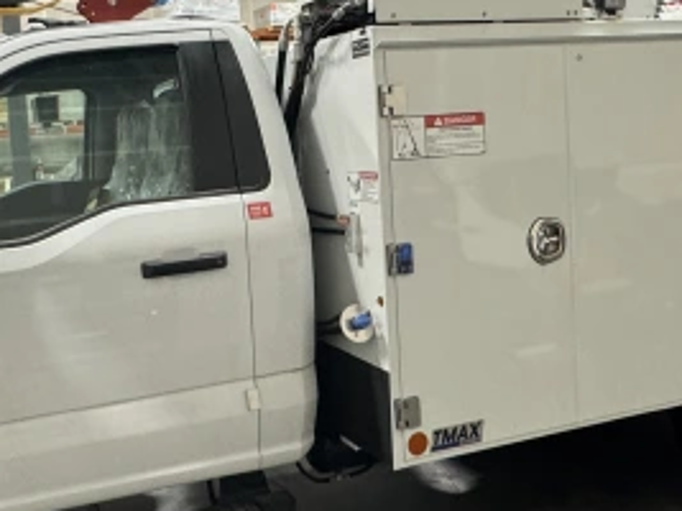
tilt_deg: -6.9
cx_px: 194
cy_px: 187
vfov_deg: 34.1
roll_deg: +2.8
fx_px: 827
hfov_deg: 43.7
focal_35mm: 42
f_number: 2.2
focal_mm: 2.22
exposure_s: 1/99
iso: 320
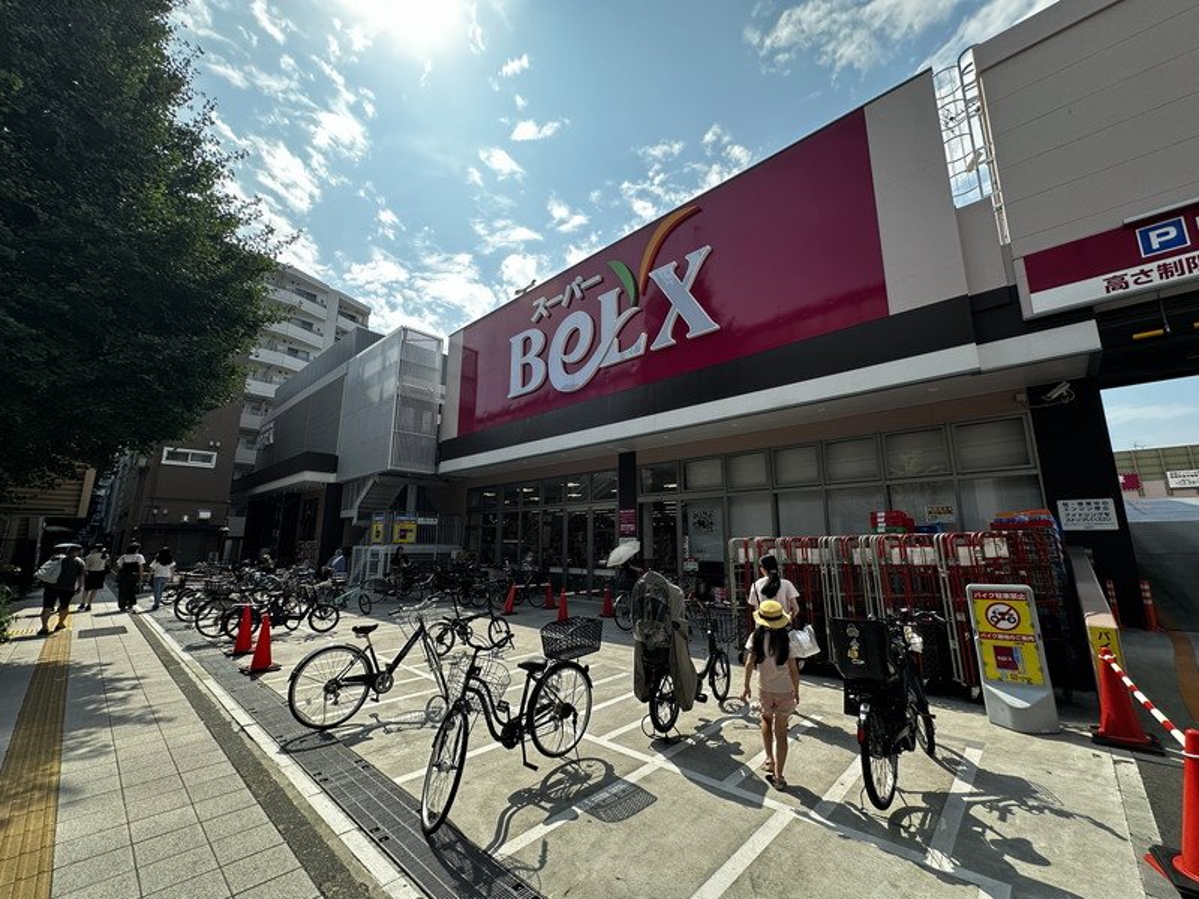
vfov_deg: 85.7
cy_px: 450
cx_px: 600
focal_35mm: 14
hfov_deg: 102.1
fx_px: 485
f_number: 2.2
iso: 40
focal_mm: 2.22
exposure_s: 1/940
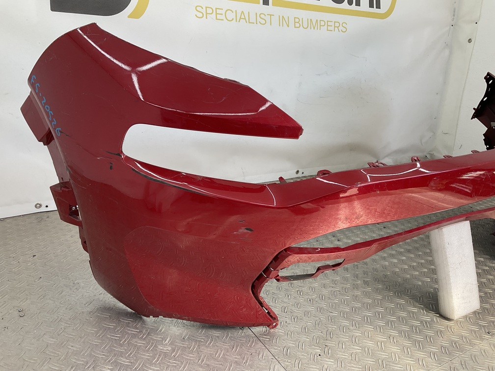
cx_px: 248
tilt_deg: -19.9
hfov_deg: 61.7
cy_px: 186
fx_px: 415
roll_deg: -7.1
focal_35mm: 29
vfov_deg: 48.2
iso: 16
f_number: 1.8
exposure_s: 1/133
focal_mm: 3
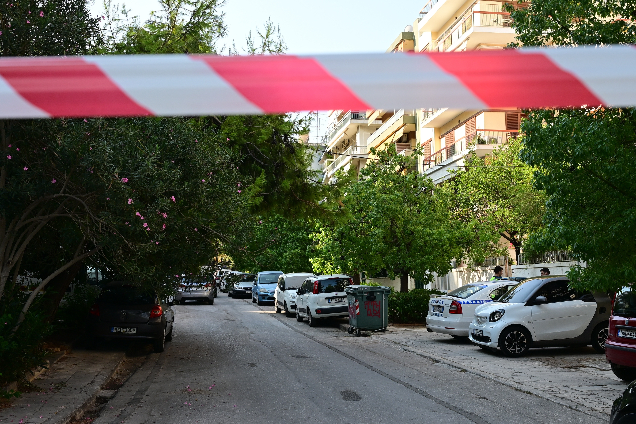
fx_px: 742
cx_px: 318
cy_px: 212
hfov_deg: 46.4
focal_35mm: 42
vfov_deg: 31.9
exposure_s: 1/400
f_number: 6.3
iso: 360
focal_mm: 28.5
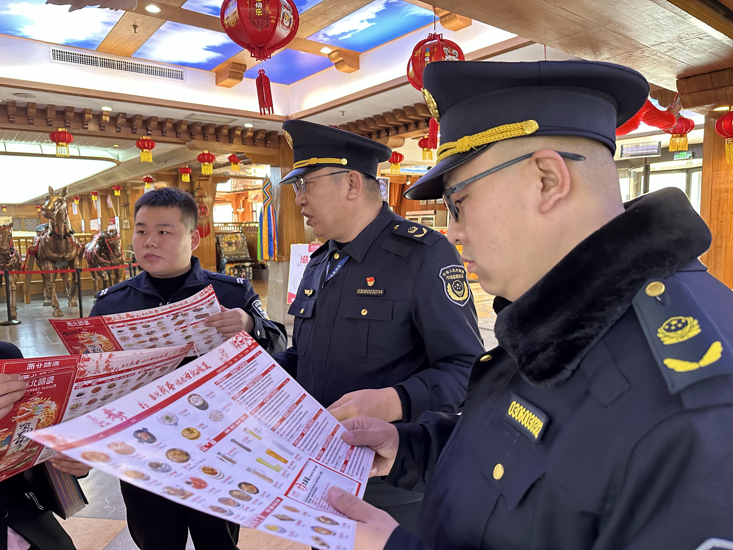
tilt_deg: -6.0
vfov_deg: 56.8
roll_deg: +1.1
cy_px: 275
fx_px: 508
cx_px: 366
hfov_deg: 71.6
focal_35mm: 24
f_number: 1.78
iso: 640
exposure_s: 1/50
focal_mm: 6.86
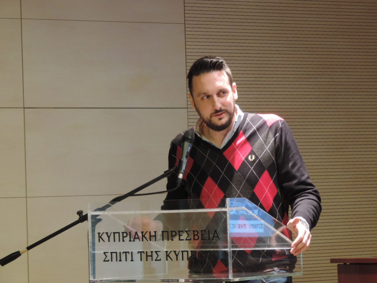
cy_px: 142
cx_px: 188
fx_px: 2015
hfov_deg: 10.7
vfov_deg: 8.0
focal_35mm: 185
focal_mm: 33
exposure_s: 1/13
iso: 800
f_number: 4.6
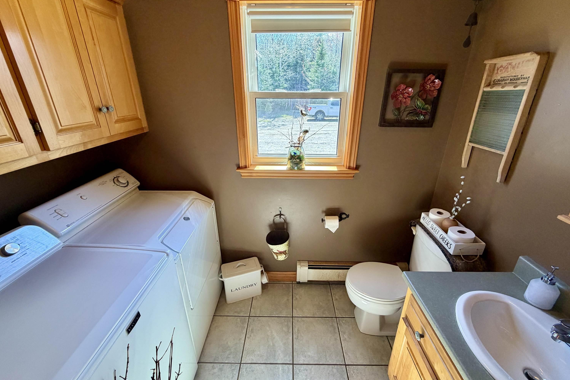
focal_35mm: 15
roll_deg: +0.4
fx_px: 237
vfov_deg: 77.3
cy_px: 185
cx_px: 290
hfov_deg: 100.4
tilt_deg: -21.7
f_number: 2.2
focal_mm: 2.22
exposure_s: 1/120
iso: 160
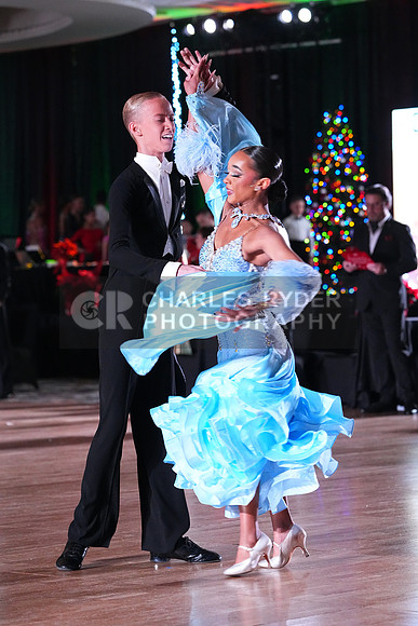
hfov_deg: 10.5
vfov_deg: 15.6
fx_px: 2280
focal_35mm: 131
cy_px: 313
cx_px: 209
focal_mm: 131
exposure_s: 1/400
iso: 10000
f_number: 5
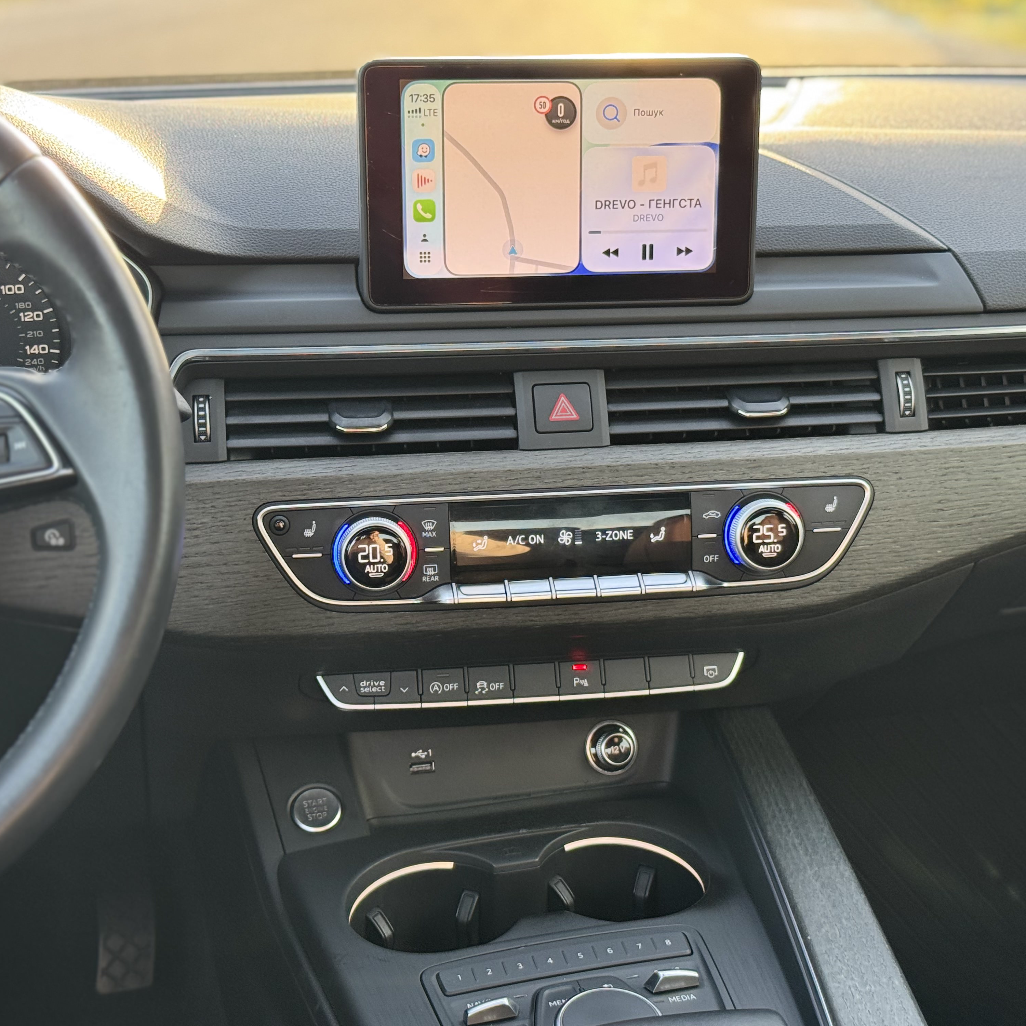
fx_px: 1911
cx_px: 522
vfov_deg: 30.0
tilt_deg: -16.6
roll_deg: +2.0
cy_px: 514
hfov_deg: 30.0
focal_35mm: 57
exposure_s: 1/78
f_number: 1.78
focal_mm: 6.76
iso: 100
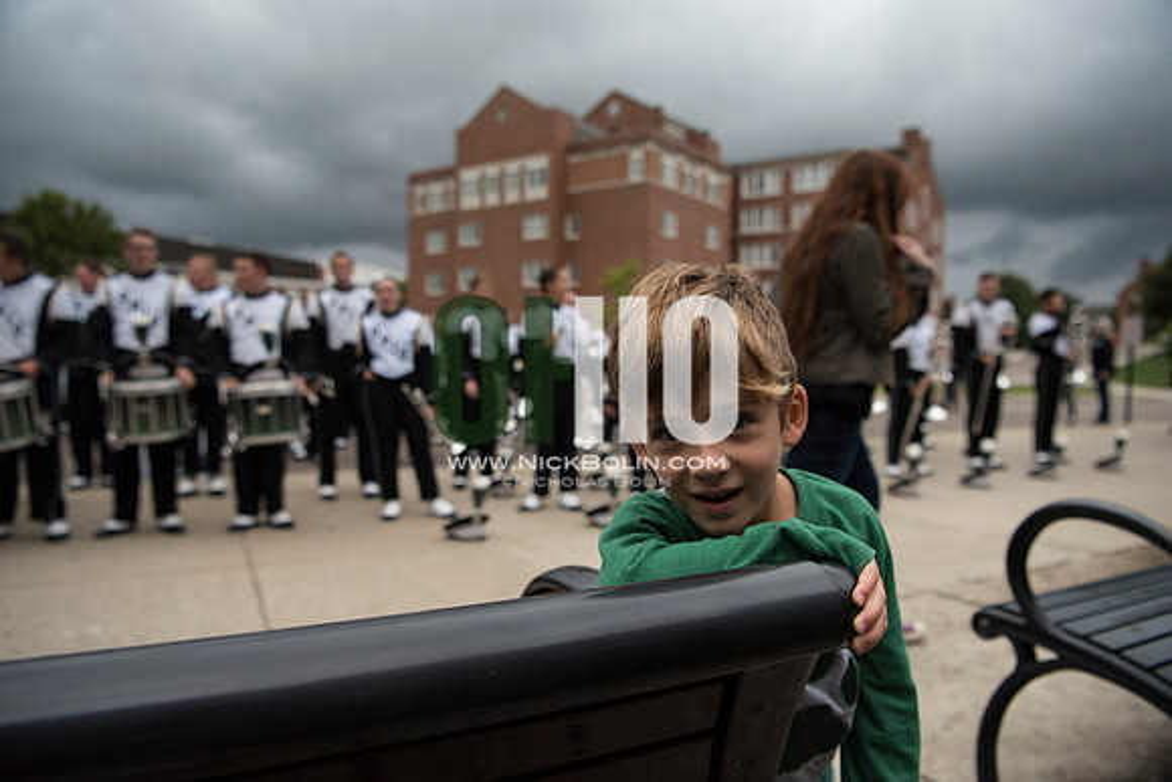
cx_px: 586
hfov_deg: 73.7
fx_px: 781
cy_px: 391
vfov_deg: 53.2
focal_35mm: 24
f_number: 3.5
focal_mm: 24
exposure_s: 1/4000
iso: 1600
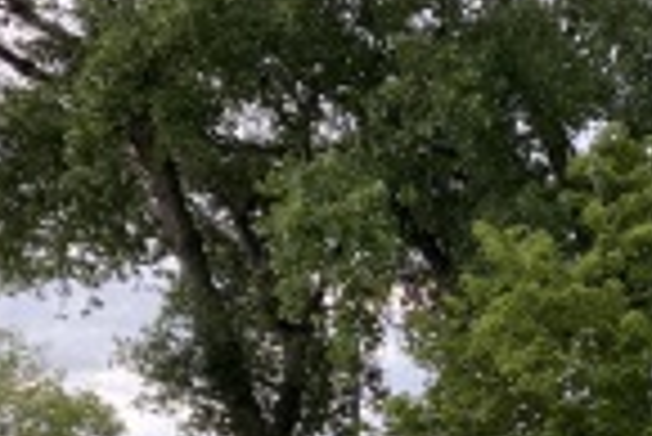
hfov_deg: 29.4
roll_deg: -0.6
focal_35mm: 68
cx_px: 432
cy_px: 328
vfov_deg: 19.9
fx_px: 1233
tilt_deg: +12.7
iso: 80
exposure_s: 1/121
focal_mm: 4.25
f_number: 1.8
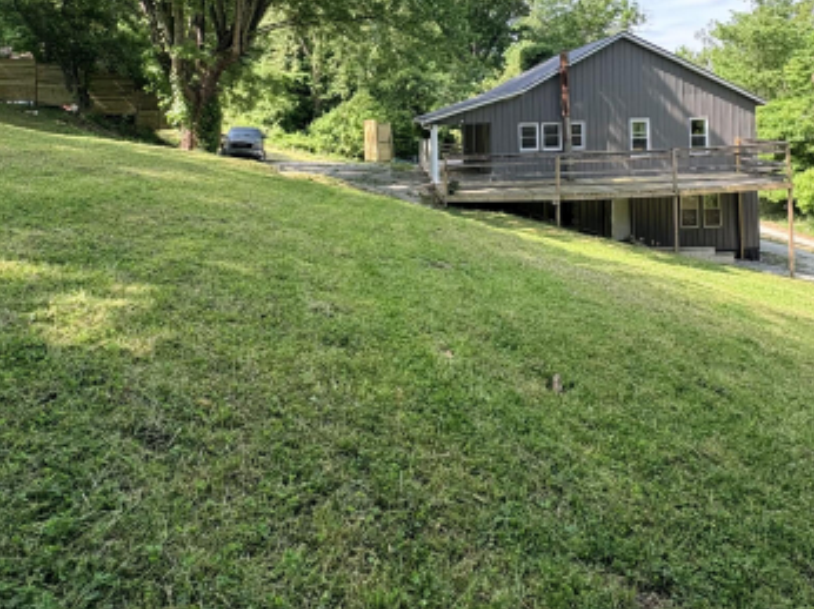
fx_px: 634
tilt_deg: +0.4
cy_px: 120
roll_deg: +3.1
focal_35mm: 27
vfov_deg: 48.4
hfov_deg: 65.4
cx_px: 406
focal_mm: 2.22
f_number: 2.2
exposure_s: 1/470
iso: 64
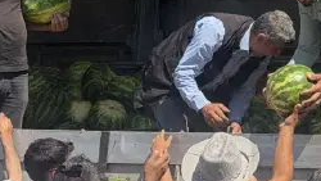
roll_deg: +0.7
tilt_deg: -2.7
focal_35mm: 184
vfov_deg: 6.6
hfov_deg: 11.2
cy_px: 78
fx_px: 1567
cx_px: 501
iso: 80
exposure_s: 1/3096
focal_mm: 6.76
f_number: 1.78
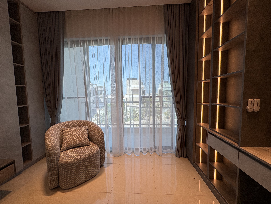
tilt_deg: -4.0
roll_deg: +1.0
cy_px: 102
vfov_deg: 85.7
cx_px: 136
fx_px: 110
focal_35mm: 14
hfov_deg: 102.1
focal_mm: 2.22
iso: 40
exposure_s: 1/240
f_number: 2.2
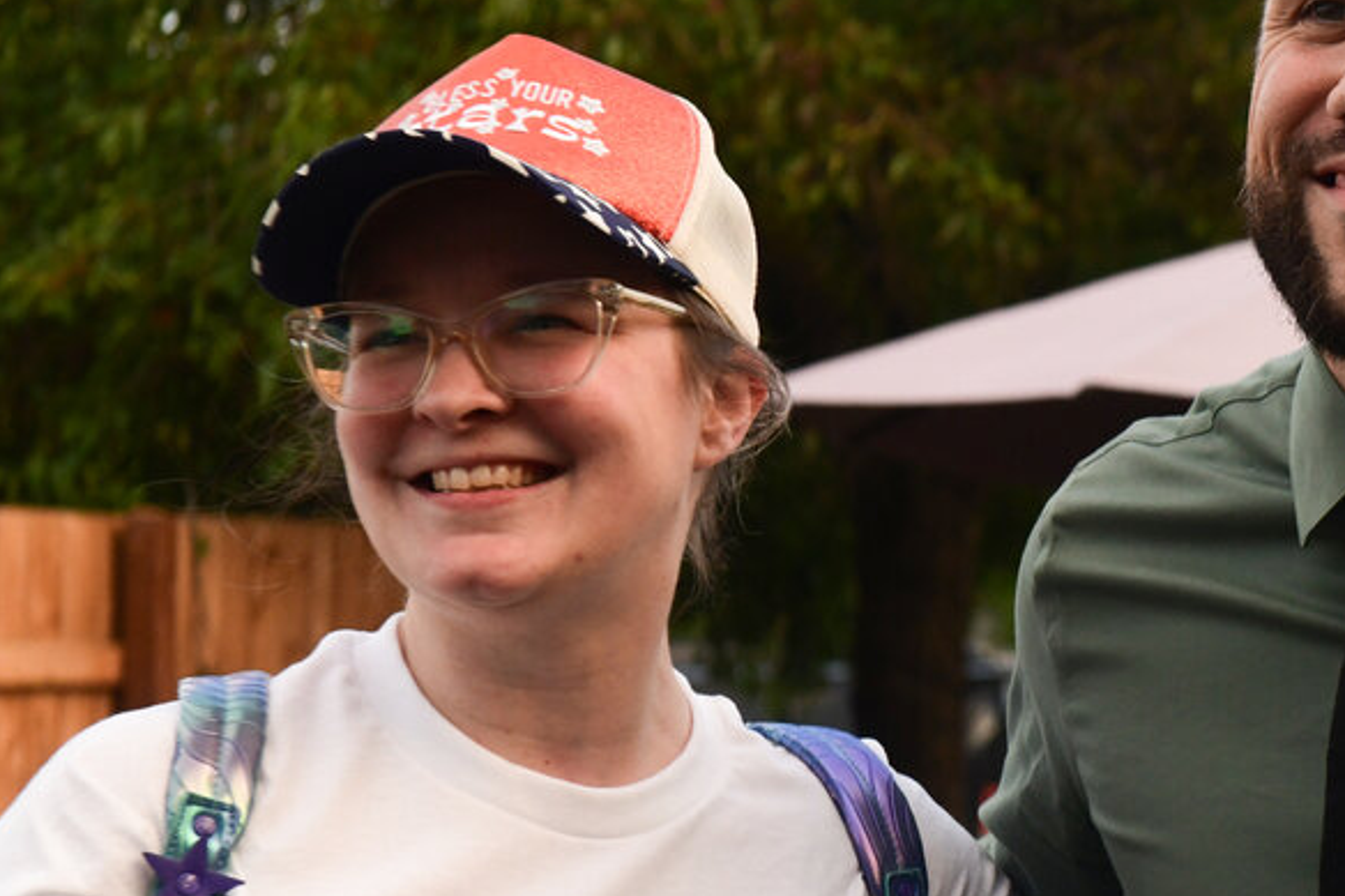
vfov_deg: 9.2
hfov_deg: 13.5
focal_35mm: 149
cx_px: 1499
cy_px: 419
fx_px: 5565
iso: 1250
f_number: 6.3
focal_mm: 58
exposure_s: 1/500
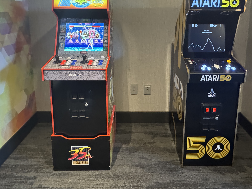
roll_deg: -0.4
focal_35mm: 27
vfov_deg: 48.6
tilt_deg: -8.8
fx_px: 197
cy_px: 40
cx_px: 140
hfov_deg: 65.2
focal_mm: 2.22
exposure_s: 1/60
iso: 1250
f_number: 2.2
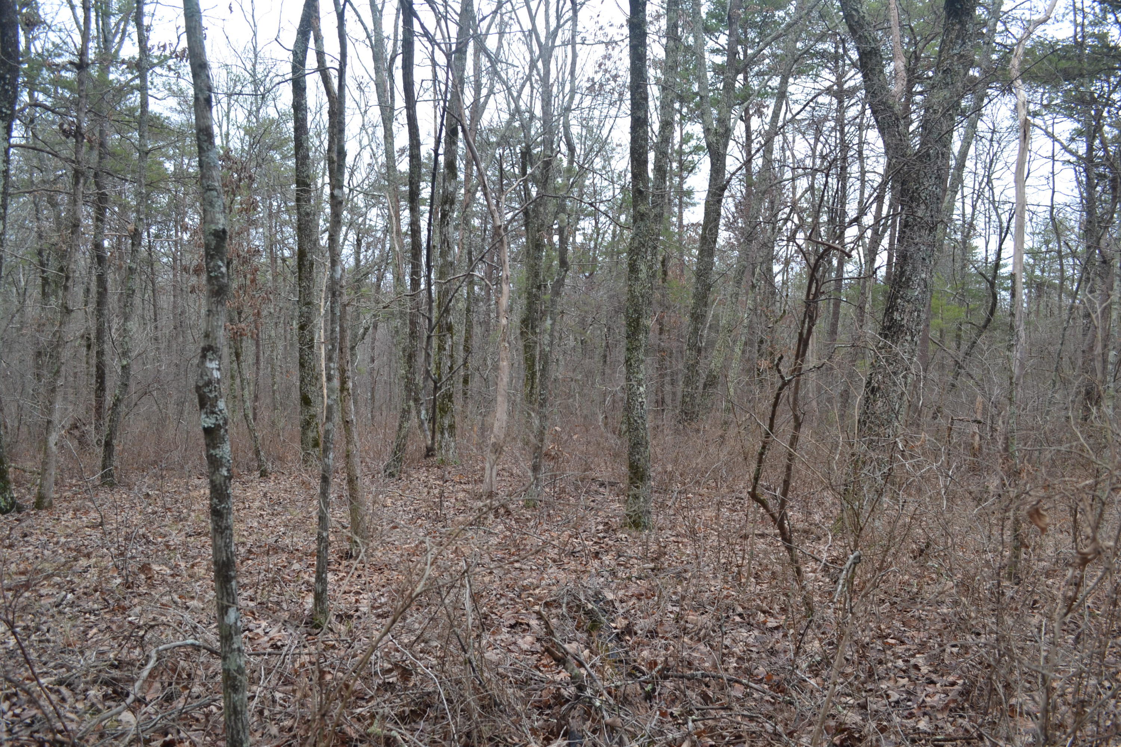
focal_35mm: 27
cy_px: 374
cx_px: 560
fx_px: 841
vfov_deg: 47.9
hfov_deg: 67.4
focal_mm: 18
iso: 400
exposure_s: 1/125
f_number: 5.6
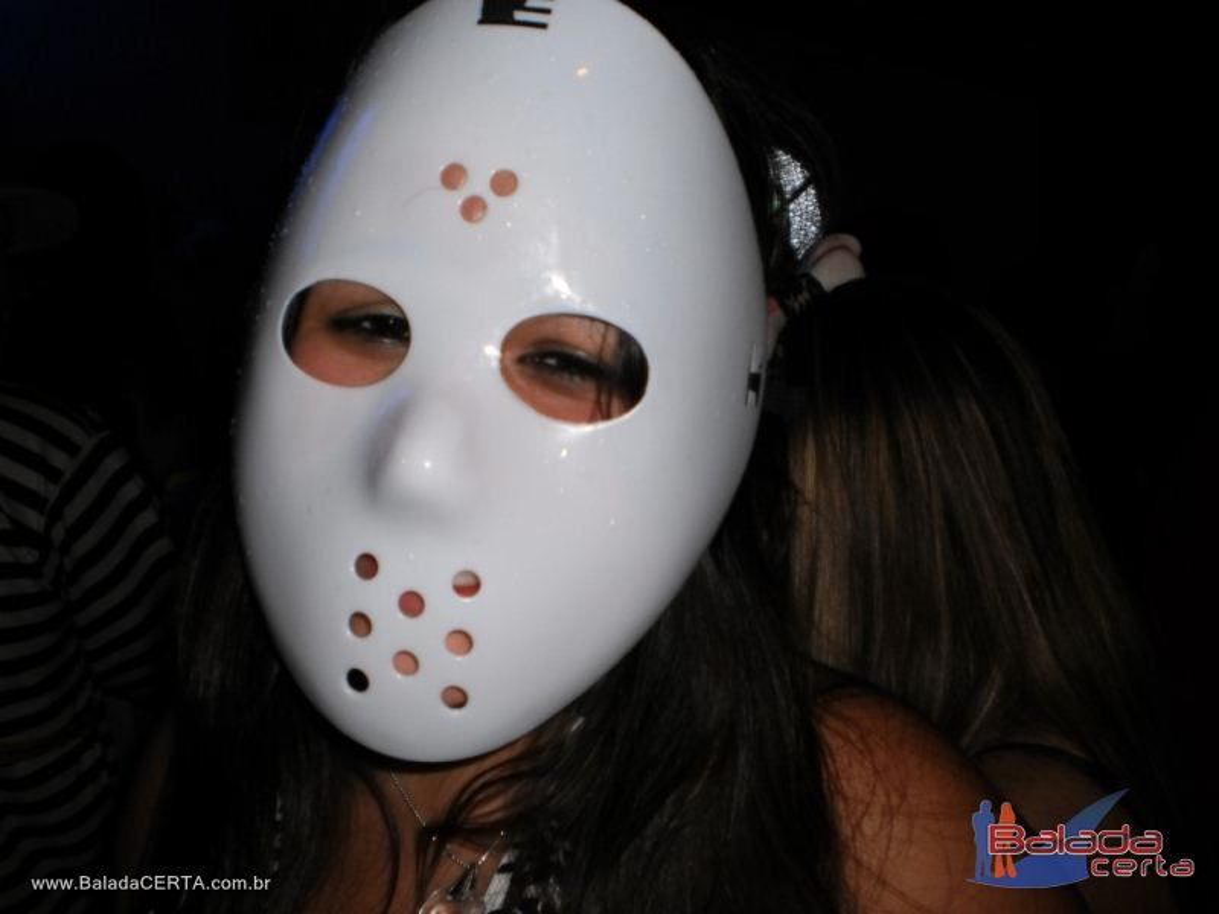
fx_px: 1268
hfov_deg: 51.4
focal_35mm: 36
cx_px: 610
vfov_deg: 39.7
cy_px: 457
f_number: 3.1
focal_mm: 6.3
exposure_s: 1/30
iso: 125
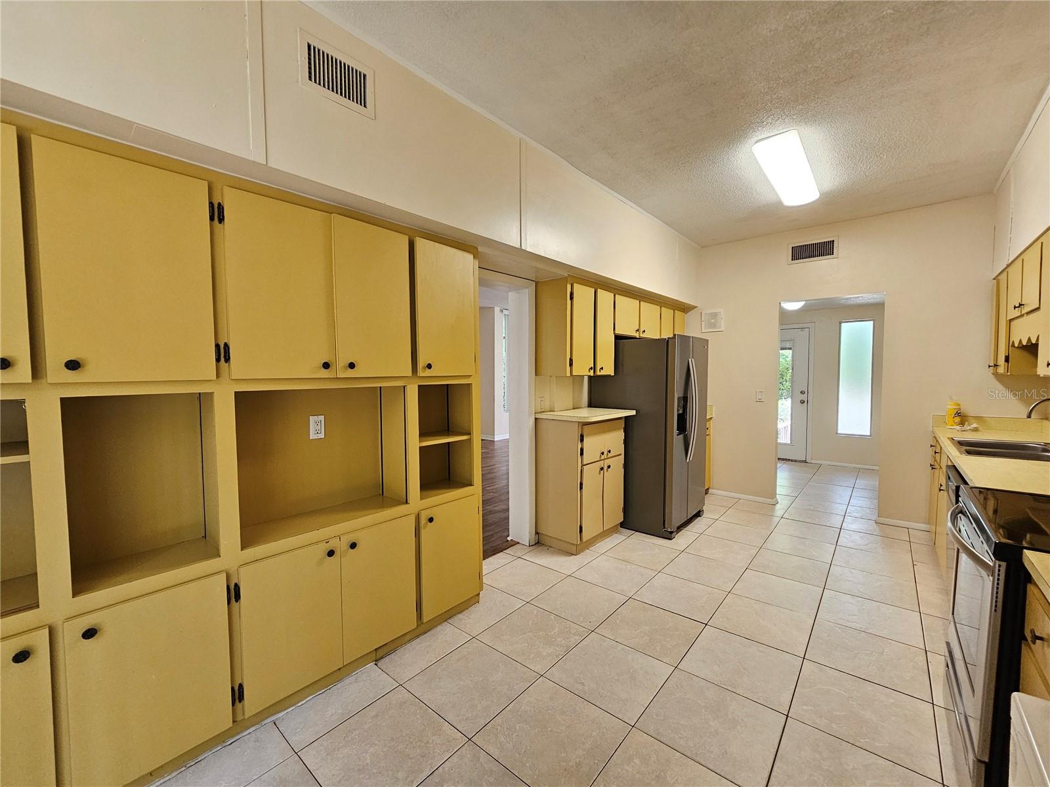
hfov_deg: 106.2
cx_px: 525
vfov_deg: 89.9
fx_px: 394
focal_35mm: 13
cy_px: 394
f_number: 2.2
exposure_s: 1/60
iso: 200
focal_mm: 2.2
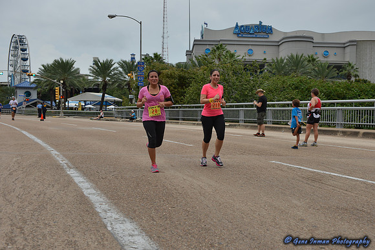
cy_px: 125
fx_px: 417
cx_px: 188
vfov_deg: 33.4
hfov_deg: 48.4
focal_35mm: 40
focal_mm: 40
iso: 100
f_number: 5.6
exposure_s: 1/160
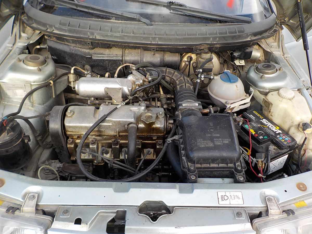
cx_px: 156
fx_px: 270
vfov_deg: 46.8
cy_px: 117
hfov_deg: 60.0
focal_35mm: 30
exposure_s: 1/200
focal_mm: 4.1
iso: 125
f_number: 3.3
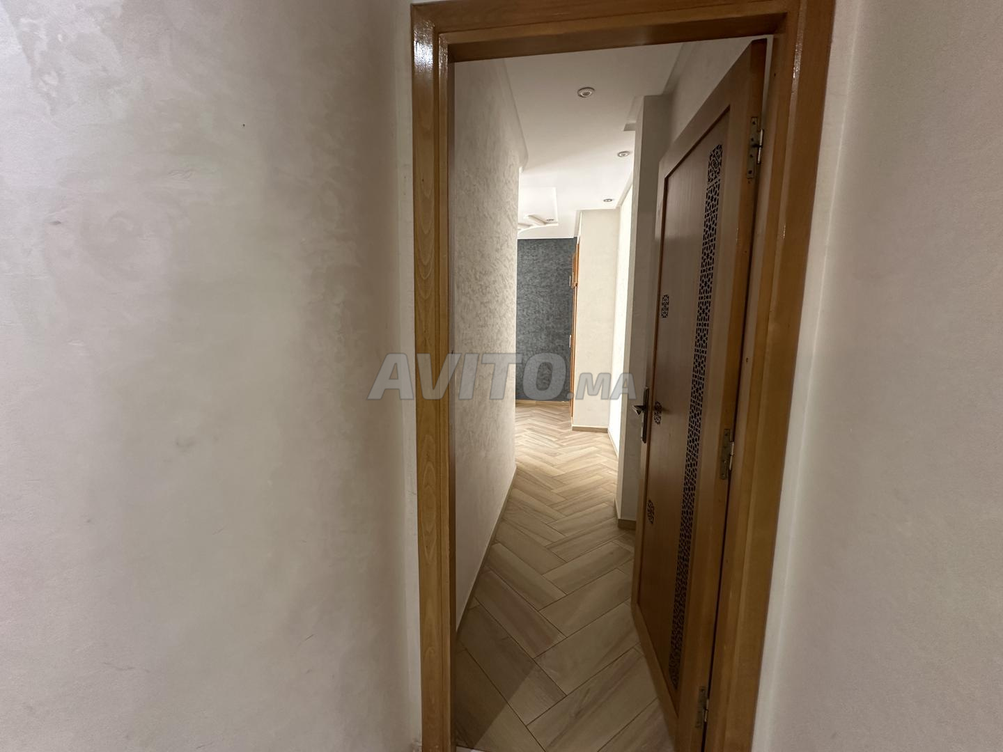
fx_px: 406
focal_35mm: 14
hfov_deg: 102.1
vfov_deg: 85.7
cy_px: 376
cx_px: 502
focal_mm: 2.22
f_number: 2.2
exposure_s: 1/50
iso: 200
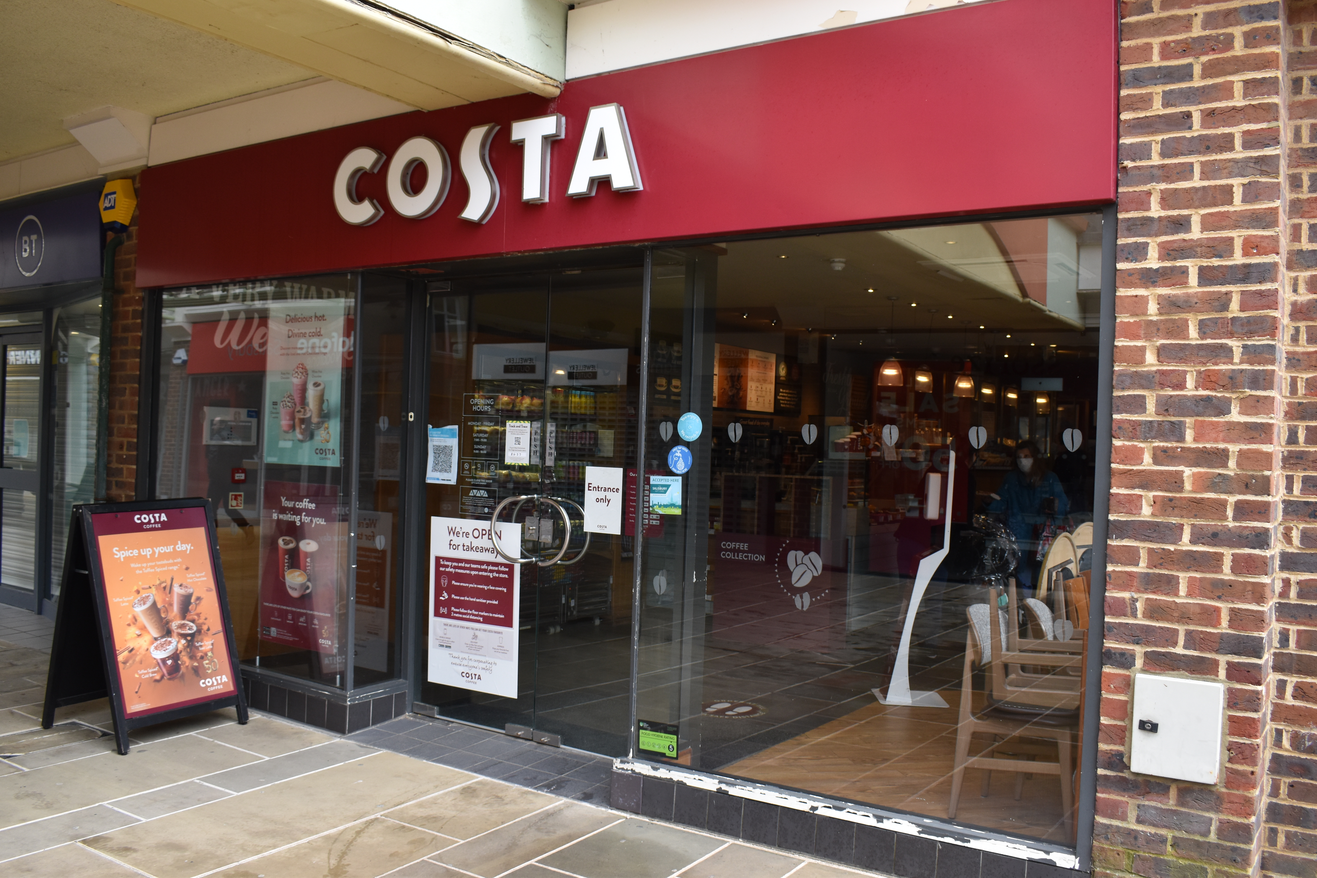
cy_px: 439
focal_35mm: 30
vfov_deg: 43.6
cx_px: 658
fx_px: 1097
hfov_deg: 61.9
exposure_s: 1/250
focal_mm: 20
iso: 400
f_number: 5.6
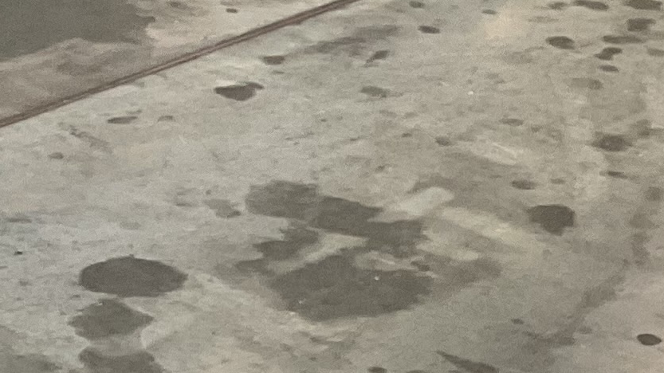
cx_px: 88
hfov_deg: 13.9
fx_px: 2693
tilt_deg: -39.6
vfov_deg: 7.2
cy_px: 1038
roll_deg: -5.4
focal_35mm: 153
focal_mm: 3
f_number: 1.8
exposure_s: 1/50
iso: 64
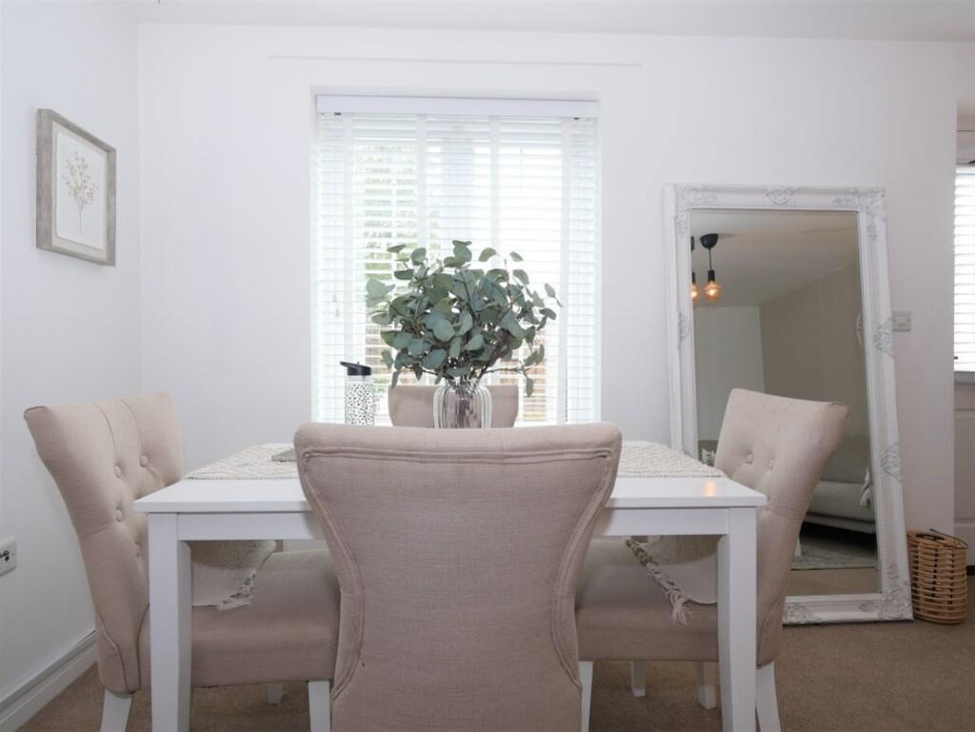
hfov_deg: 87.7
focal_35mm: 18
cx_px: 488
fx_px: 507
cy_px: 366
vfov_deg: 71.6
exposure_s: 1/40
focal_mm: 9
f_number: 4
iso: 200
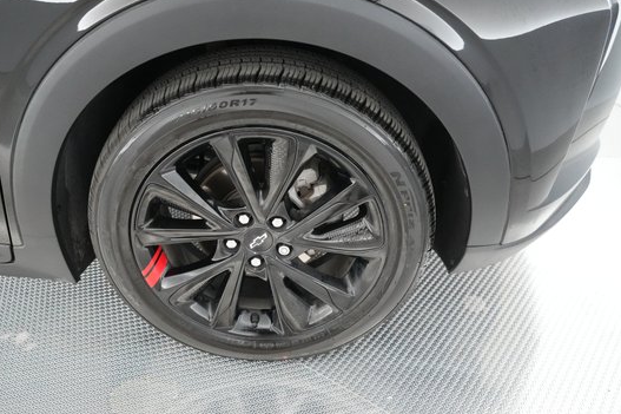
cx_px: 256
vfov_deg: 38.9
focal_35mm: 34
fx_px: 586
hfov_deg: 55.5
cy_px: 198
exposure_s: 1/250
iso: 10000
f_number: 2.8
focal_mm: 28
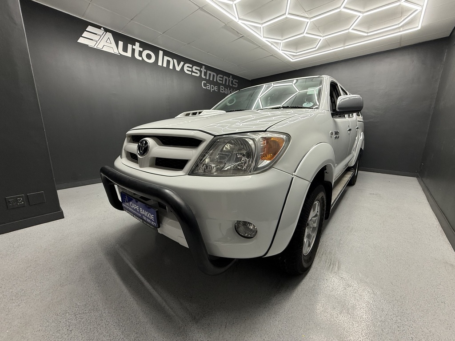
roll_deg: +0.9
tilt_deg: -11.8
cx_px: 228
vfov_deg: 85.7
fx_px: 184
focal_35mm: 14
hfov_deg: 102.1
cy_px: 170
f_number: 2.2
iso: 160
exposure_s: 1/100
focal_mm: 2.22
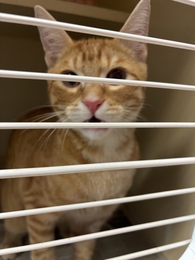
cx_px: 98
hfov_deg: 53.1
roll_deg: -4.3
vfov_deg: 67.3
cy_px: 130
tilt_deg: -13.0
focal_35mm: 26
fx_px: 195
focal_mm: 5.96
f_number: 1.6
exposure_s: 1/40
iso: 160
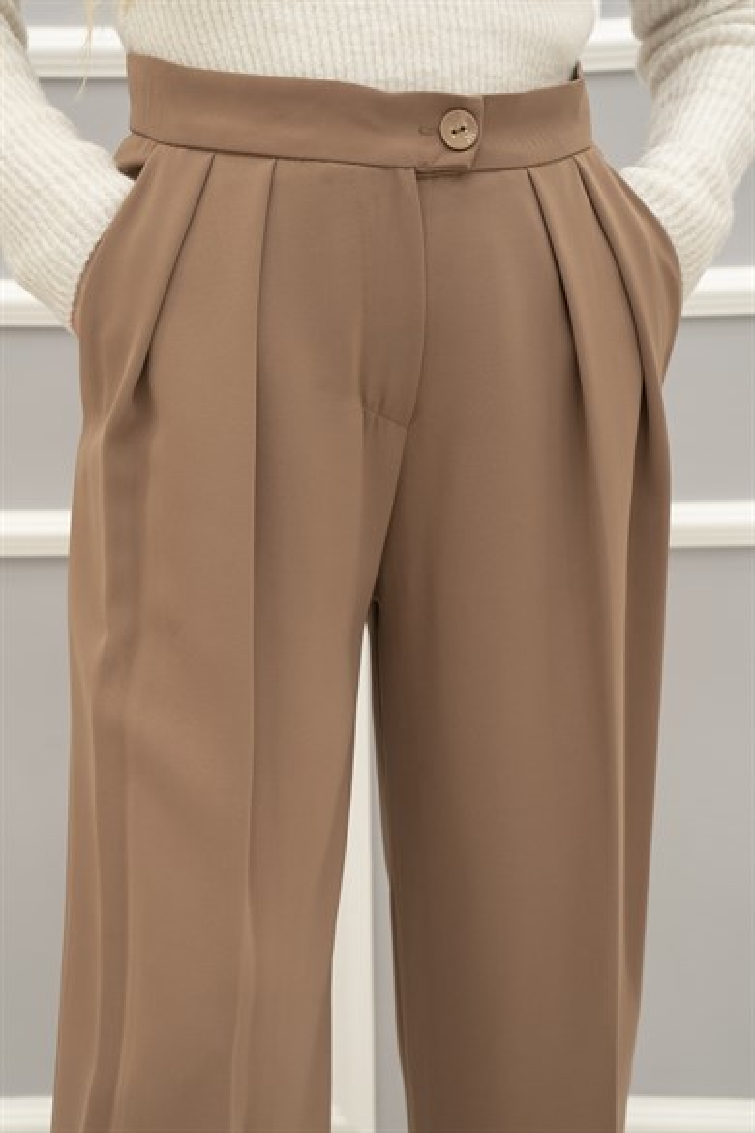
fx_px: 1699
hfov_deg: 25.1
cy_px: 566
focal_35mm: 54
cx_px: 378
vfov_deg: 36.9
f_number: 7.1
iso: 800
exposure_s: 1/40
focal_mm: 54
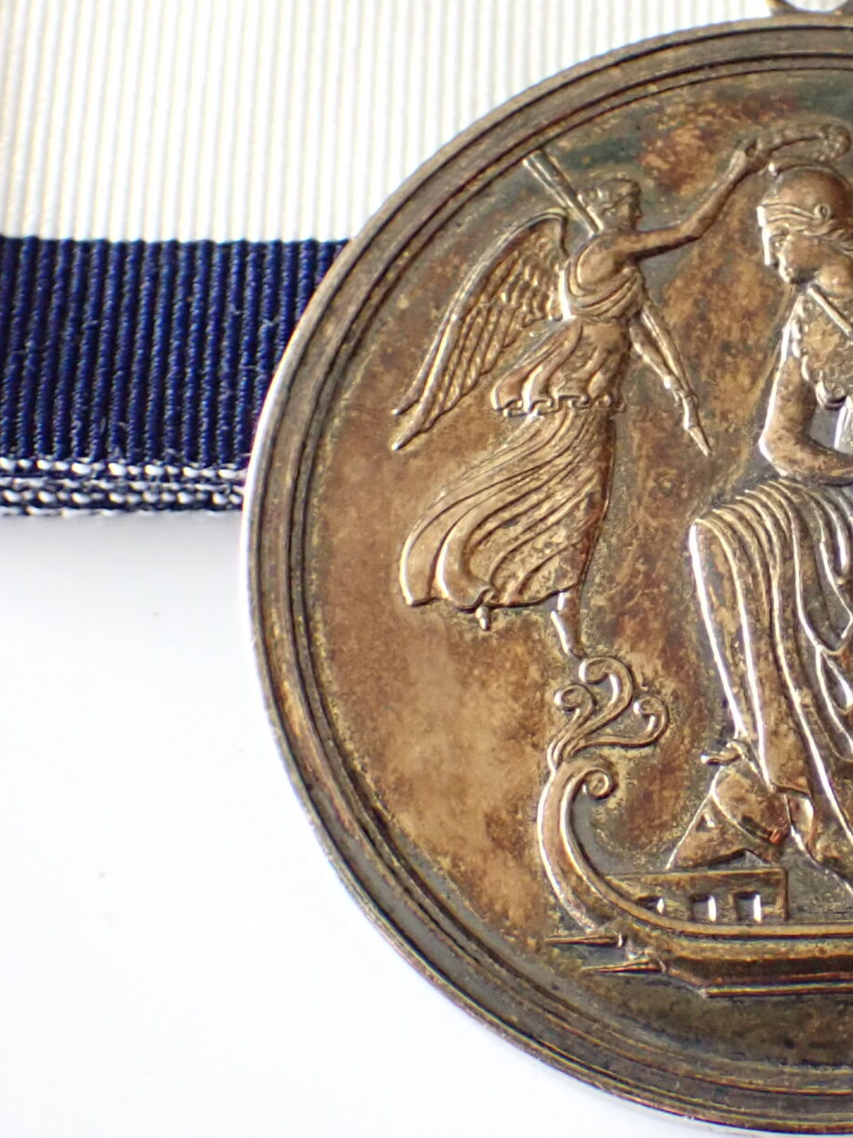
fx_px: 2991
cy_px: 457
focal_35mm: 91
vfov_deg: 21.5
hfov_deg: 16.0
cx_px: 828
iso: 800
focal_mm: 7.84
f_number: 2.9
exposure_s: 1/40
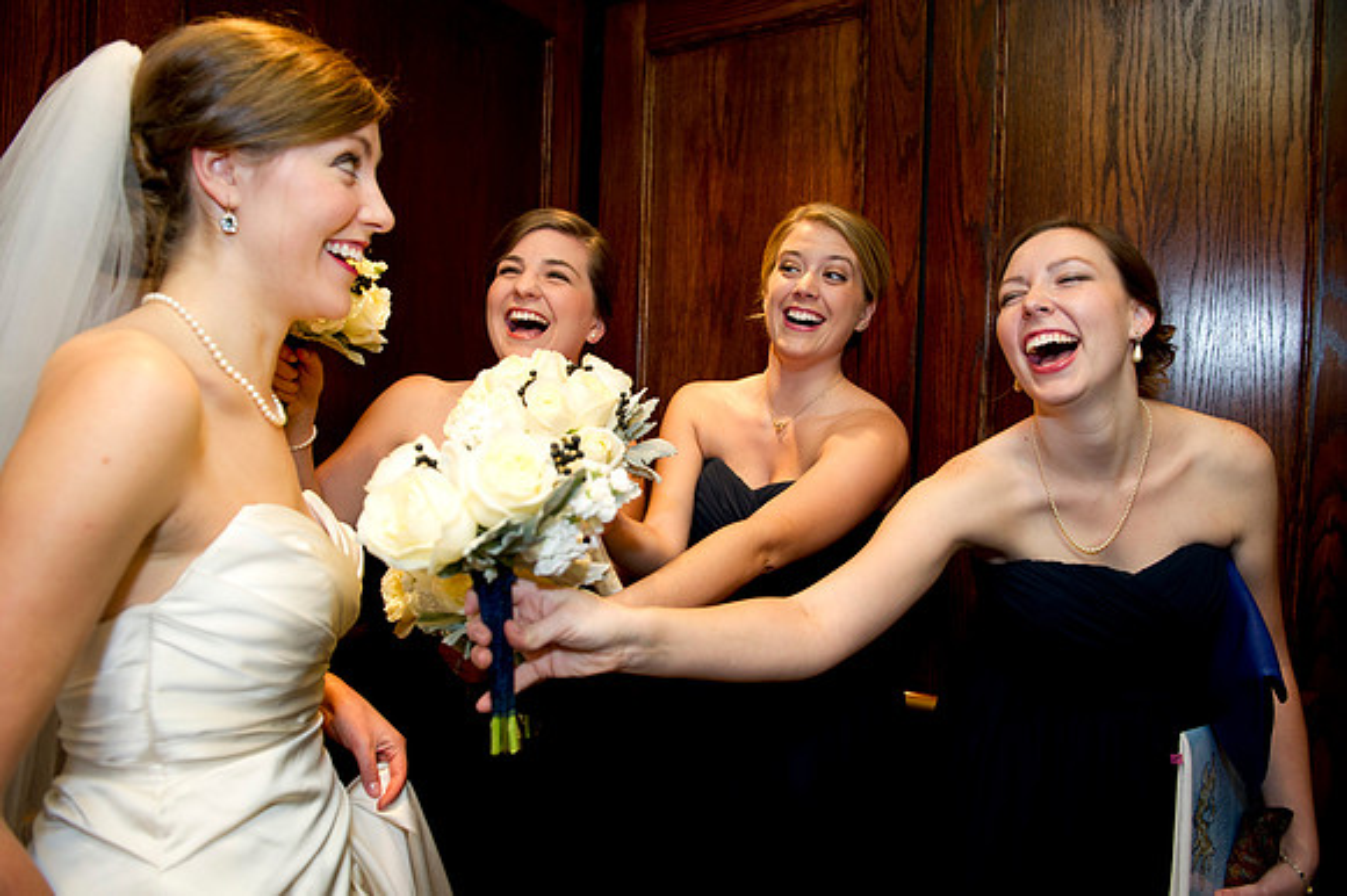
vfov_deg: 53.1
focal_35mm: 24
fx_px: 897
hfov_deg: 73.8
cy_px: 448
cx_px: 674
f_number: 3.5
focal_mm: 24
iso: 640
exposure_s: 1/160
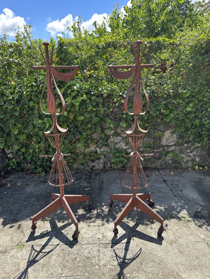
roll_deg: -1.6
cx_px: 105
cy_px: 140
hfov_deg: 56.8
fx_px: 194
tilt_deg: -15.7
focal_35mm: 24
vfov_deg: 71.6
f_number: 1.78
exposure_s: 1/1393
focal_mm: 6.86
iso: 80
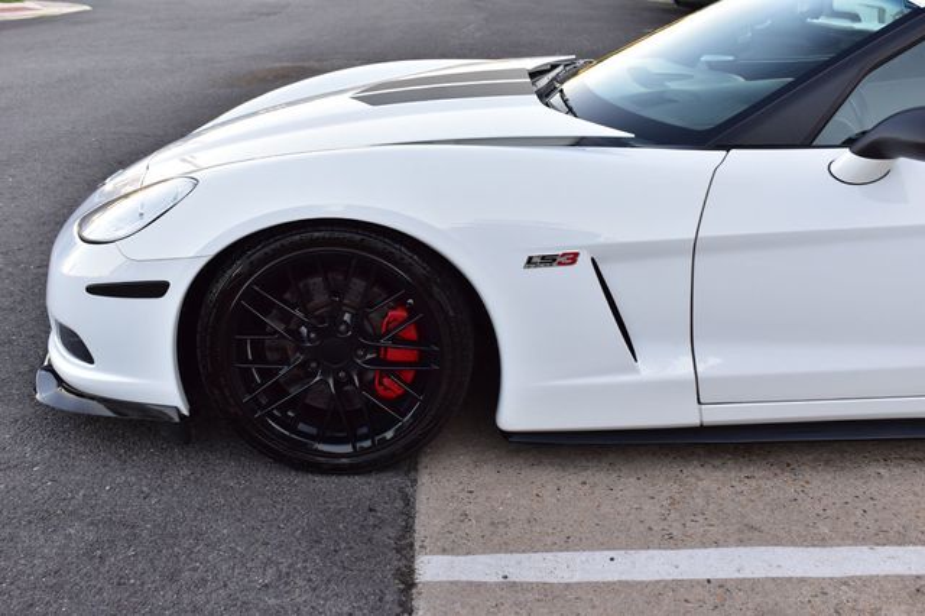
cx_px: 462
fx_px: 1117
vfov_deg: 30.8
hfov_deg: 45.0
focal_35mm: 44
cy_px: 308
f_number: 8
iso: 400
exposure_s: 1/60
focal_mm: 29
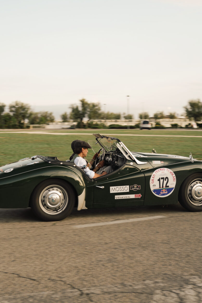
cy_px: 128
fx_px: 404
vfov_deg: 41.0
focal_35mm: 48
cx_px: 82
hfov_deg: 28.0
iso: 100
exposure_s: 1/200
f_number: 4
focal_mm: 40
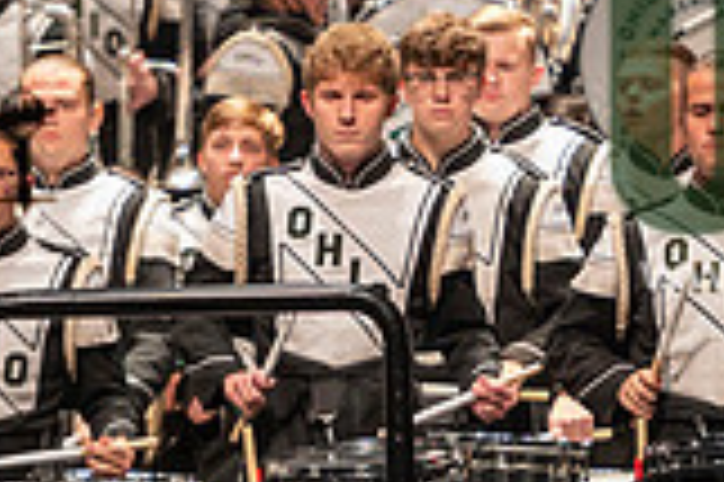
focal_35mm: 648
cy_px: 113
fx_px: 13019
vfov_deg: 2.1
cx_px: 949
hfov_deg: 3.2
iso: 2500
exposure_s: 1/500
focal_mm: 180
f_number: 2.8
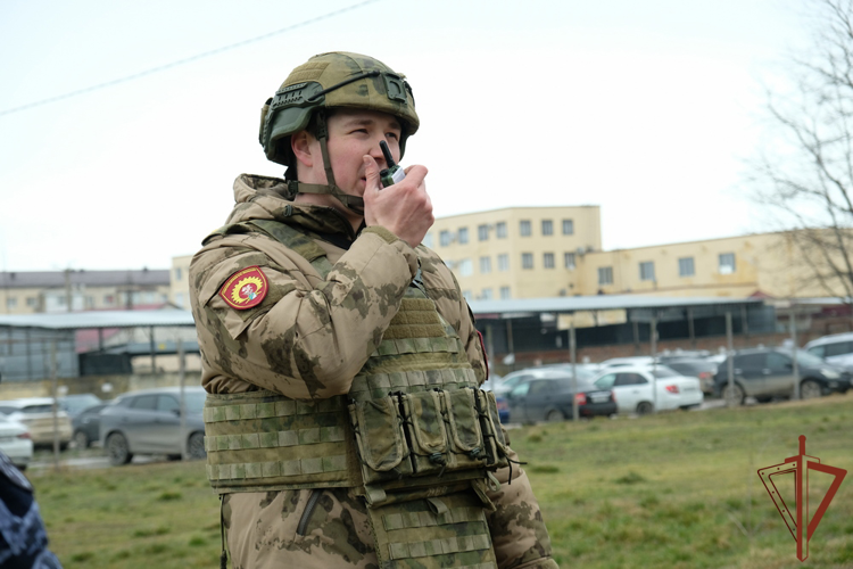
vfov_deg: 16.5
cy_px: 284
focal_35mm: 83
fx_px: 1966
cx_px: 426
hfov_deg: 24.5
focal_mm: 55
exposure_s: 1/450
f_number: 5.6
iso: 800
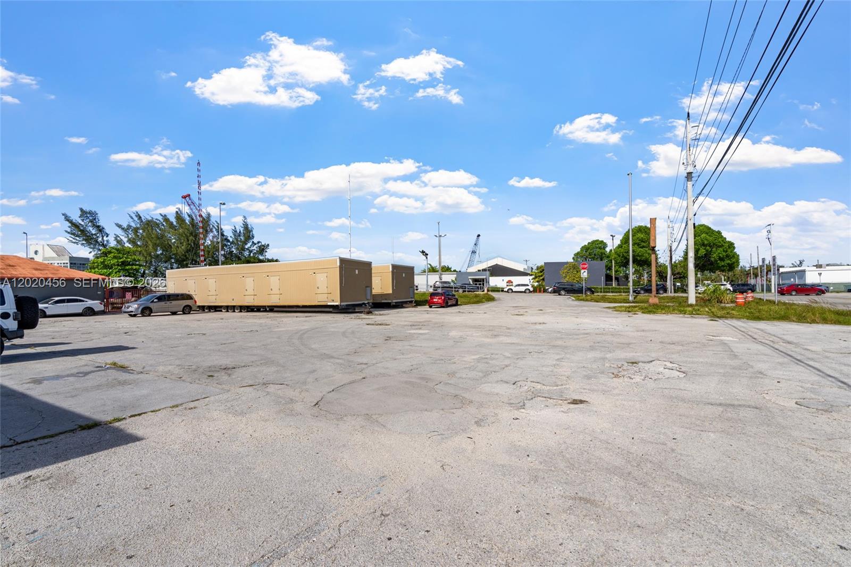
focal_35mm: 16
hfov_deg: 96.7
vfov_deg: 73.7
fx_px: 378
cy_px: 284
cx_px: 426
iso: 200
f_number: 9
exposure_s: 1/400
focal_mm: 16
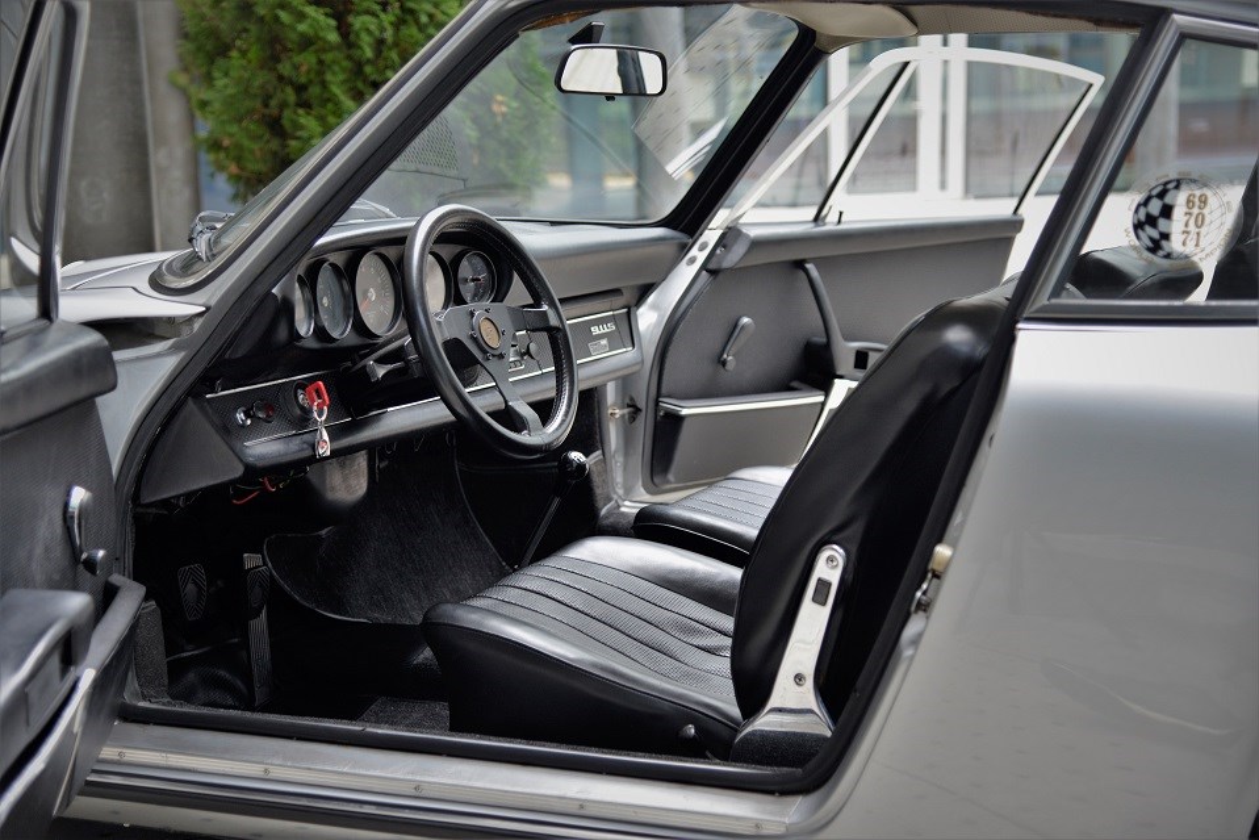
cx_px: 630
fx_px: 2029
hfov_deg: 34.5
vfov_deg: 23.4
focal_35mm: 58
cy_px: 420
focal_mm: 58
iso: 800
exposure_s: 1/30
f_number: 4
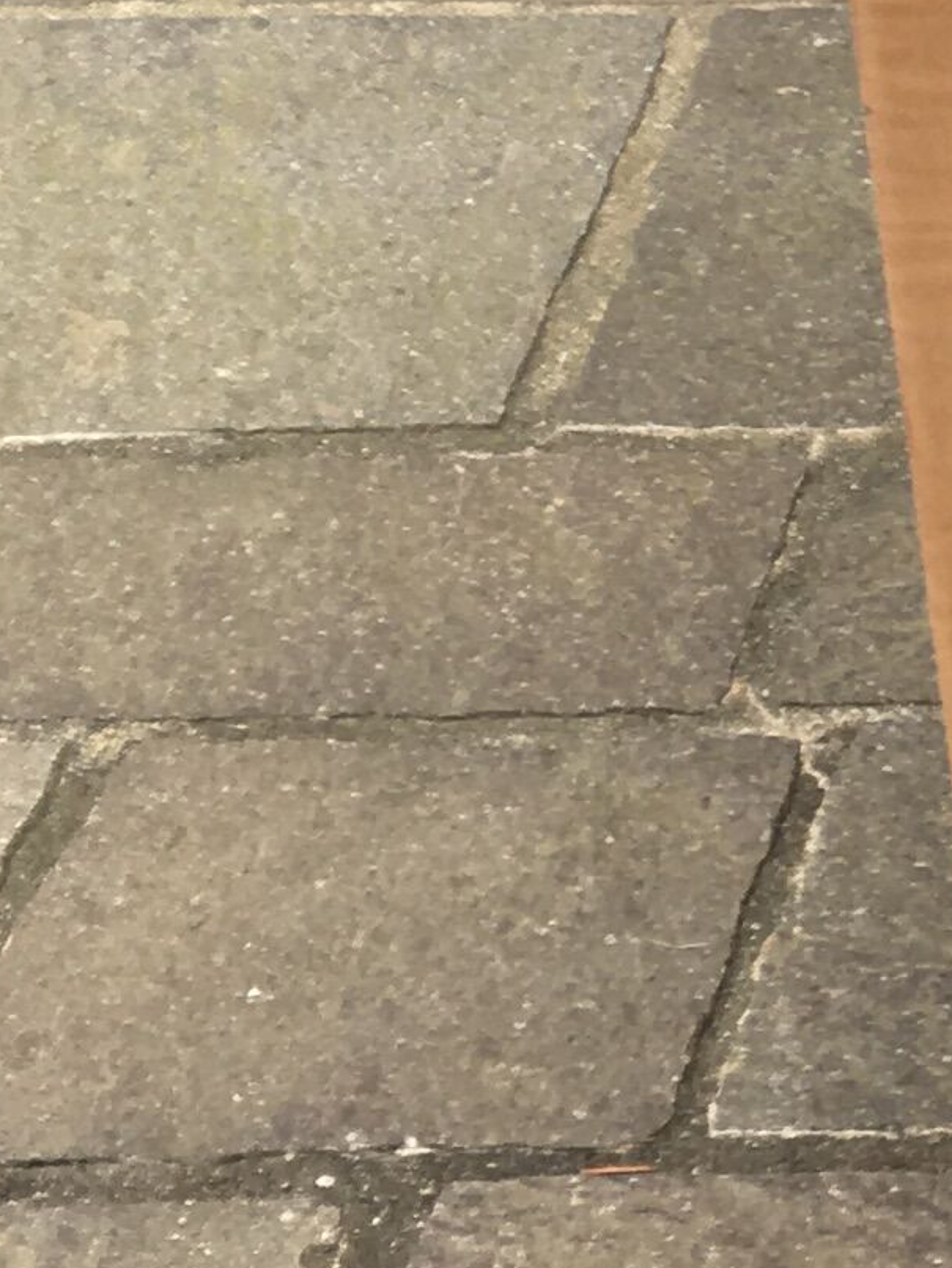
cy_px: -194
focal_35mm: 145
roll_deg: -1.3
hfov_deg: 9.2
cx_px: 2264
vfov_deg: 13.3
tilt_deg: -29.3
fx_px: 5314
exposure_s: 1/123
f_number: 2.2
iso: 25
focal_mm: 4.15
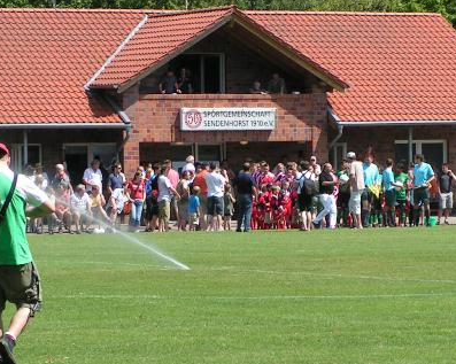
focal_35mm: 246
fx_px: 3318
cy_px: 92
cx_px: 157
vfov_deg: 6.3
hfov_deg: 7.9
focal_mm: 19.1
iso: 50
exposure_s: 1/320
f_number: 5.6
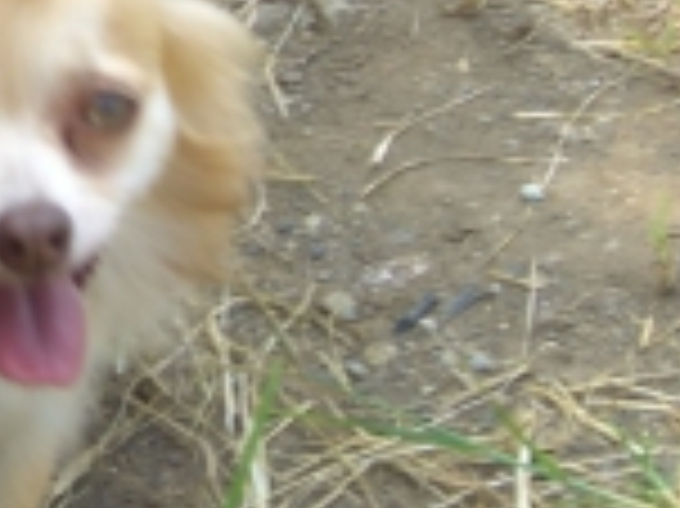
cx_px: -396
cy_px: -103
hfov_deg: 5.9
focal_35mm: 331
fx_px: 6497
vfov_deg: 4.5
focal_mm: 16.3
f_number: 4.3
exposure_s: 1/125
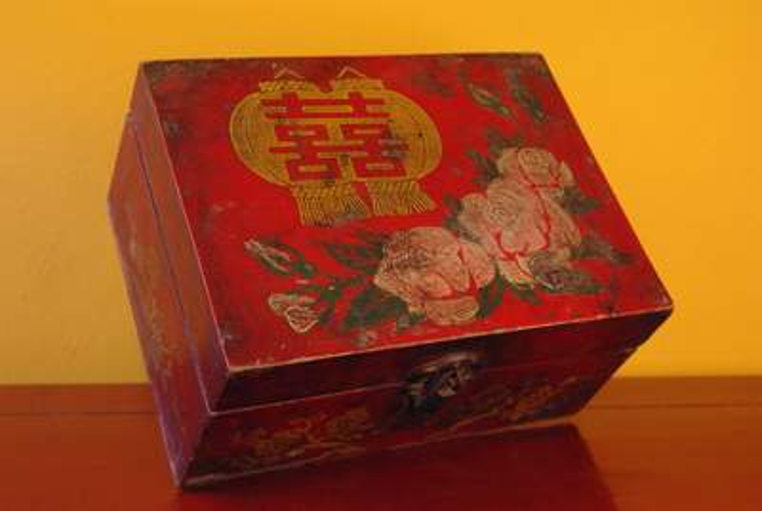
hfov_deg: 38.1
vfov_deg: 26.1
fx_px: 1102
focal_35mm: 52
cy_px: 256
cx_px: 381
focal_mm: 35
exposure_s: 1/20
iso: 1600
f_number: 5.6
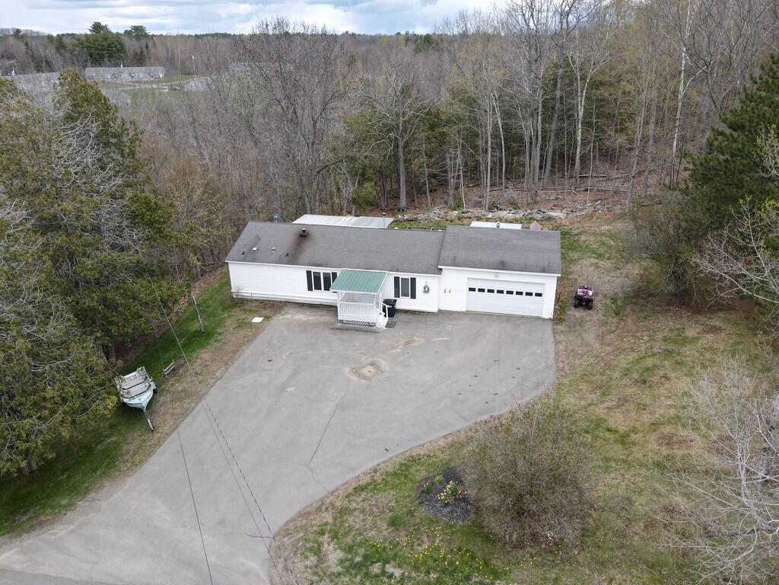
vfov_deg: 56.8
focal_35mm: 24
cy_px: 292
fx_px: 540
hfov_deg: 71.6
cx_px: 390
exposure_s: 1/320
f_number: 2.8
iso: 100
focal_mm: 4.5
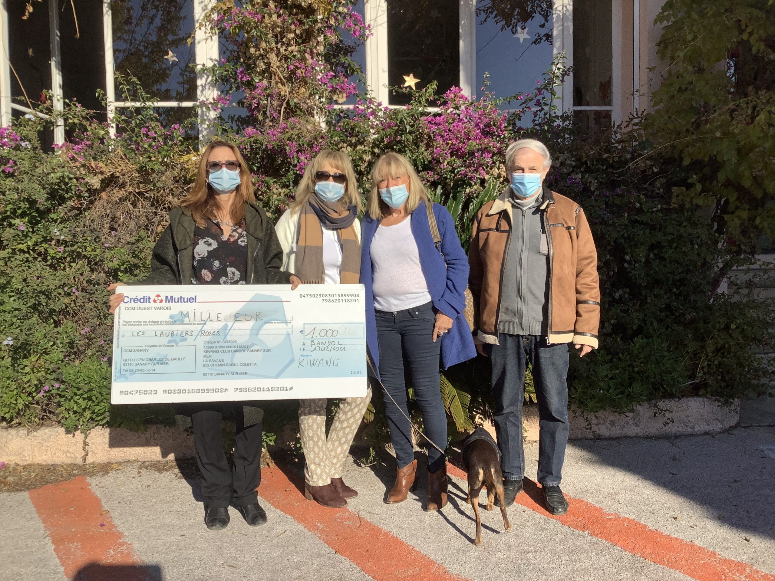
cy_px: 290
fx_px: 694
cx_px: 388
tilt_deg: -4.4
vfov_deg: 45.4
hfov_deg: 58.4
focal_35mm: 31
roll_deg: +0.9
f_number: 2.4
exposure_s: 1/1894
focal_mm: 3.3
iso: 25
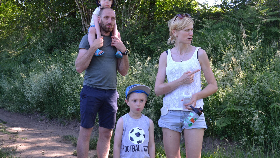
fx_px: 304
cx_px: 140
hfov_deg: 49.4
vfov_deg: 29.0
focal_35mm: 41
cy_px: 74
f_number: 5.6
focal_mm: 26
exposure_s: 1/125
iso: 280
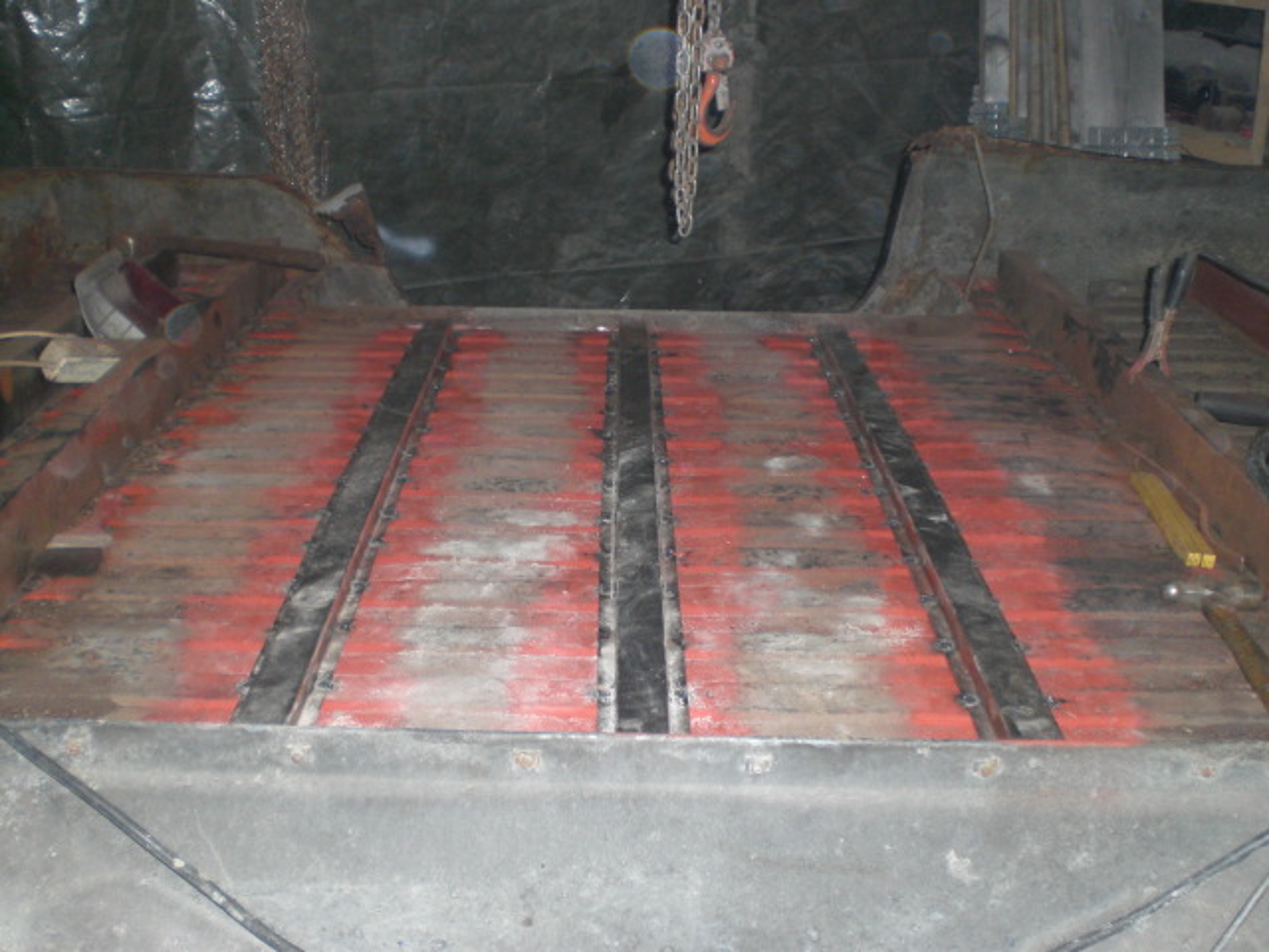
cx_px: 634
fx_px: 1393
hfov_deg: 49.0
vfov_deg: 37.7
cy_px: 476
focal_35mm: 38
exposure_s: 1/60
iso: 200
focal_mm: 6.3
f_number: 3.1
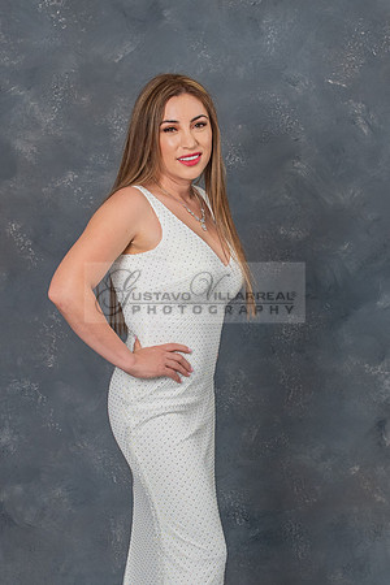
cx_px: 184
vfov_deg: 22.1
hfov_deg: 14.9
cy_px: 366
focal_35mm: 92
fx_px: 1493
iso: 200
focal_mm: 29
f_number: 5.6
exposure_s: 1/160
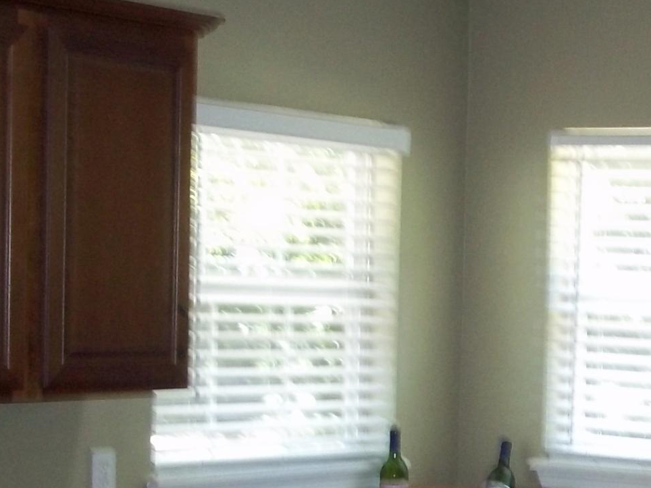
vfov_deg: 13.1
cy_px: 410
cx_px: 637
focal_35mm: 112
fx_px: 2106
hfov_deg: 17.2
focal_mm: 6.5
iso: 160
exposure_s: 1/30
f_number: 3.1
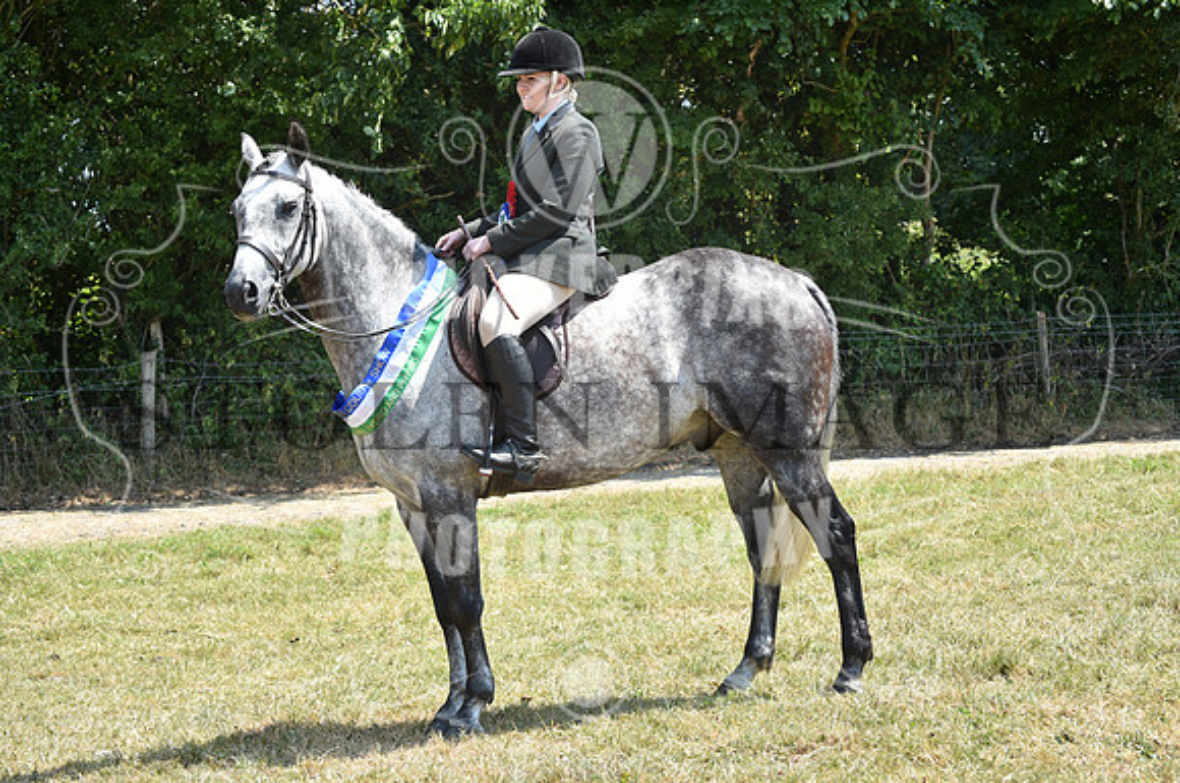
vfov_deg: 17.0
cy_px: 392
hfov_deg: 25.4
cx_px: 590
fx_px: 2619
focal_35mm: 80
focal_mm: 80
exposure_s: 1/1250
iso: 1000
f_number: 7.1
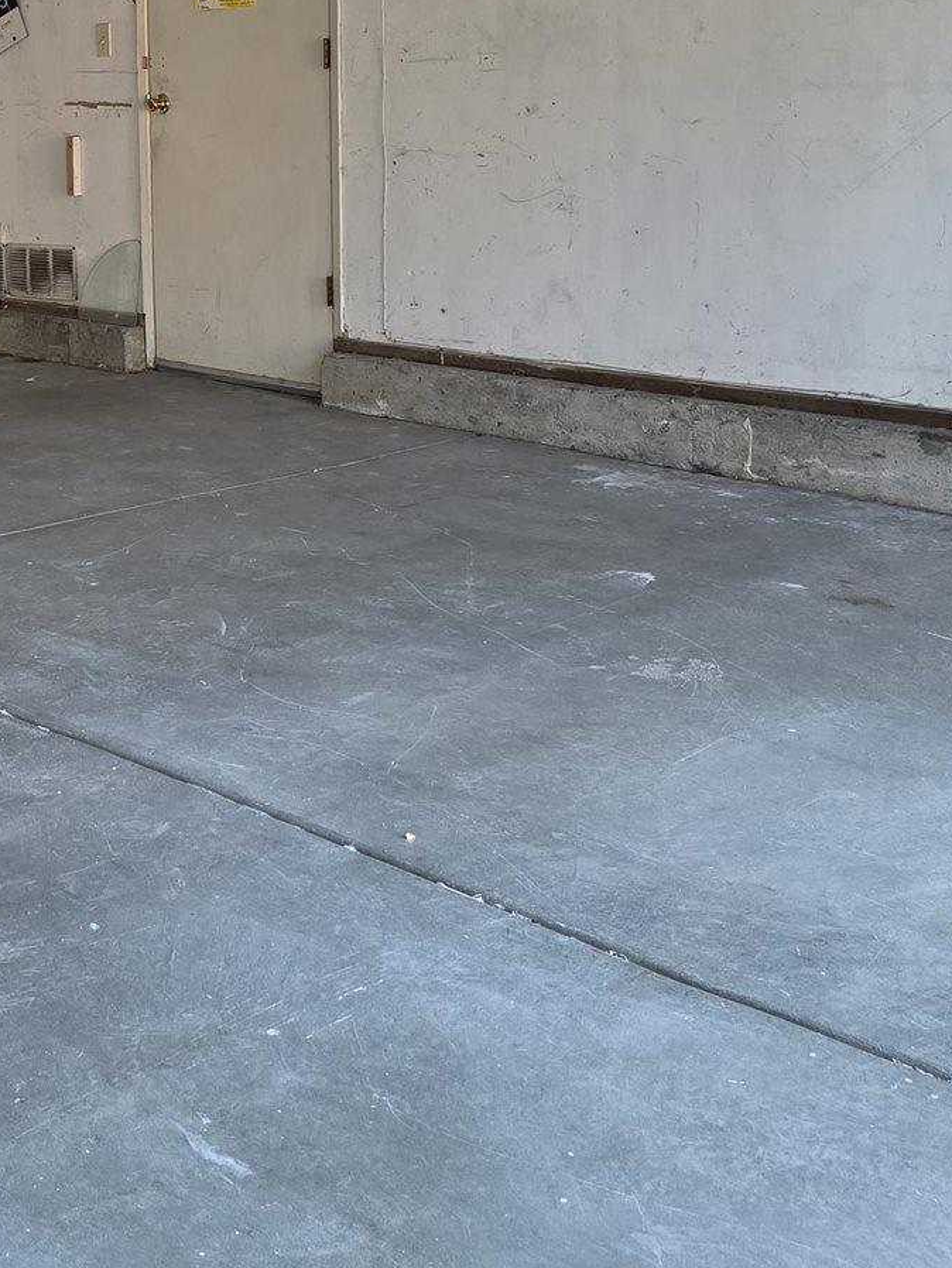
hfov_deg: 23.5
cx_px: -59
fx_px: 2162
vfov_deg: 31.8
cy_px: 254
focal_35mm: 59
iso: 160
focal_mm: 6.25
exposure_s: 1/180
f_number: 1.7
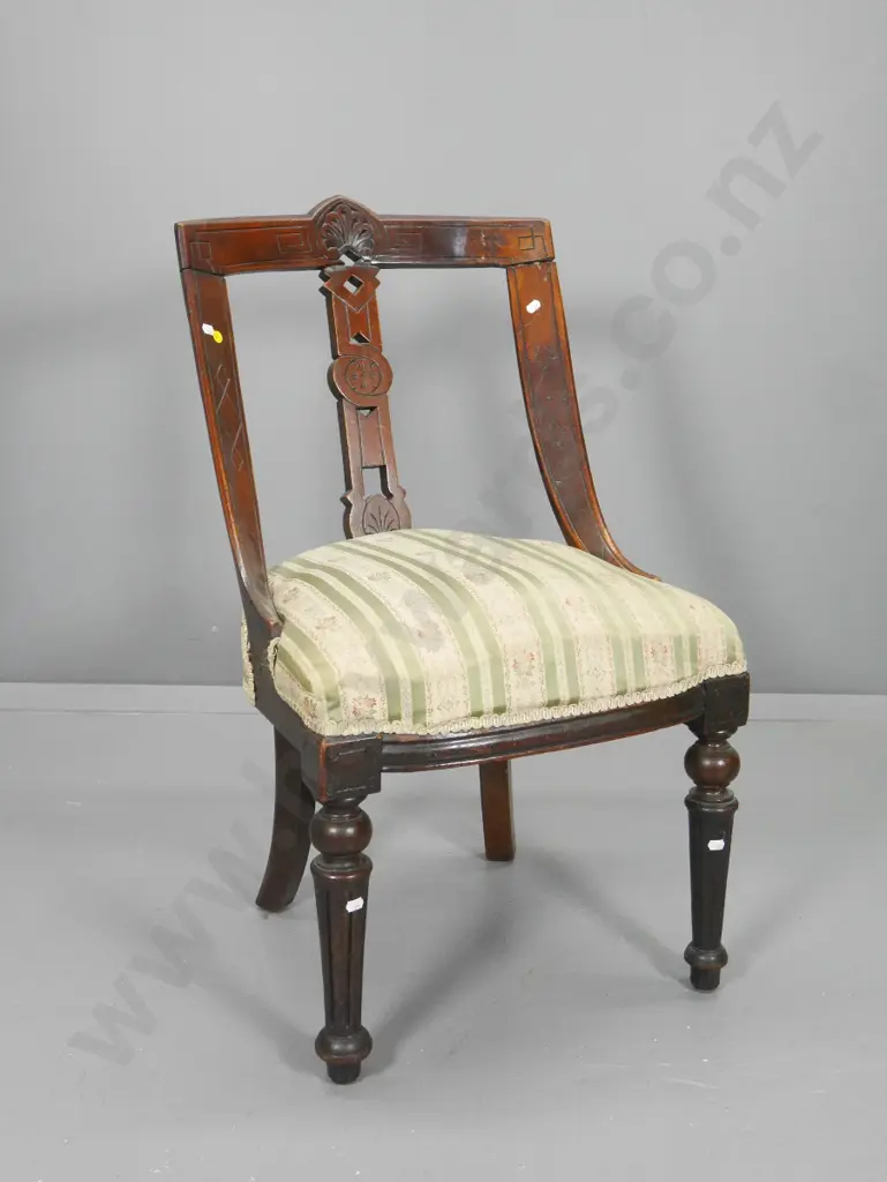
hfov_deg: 36.0
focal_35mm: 40
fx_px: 1365
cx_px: 444
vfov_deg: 46.8
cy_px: 591
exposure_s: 1/125
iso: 3200
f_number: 5
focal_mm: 20
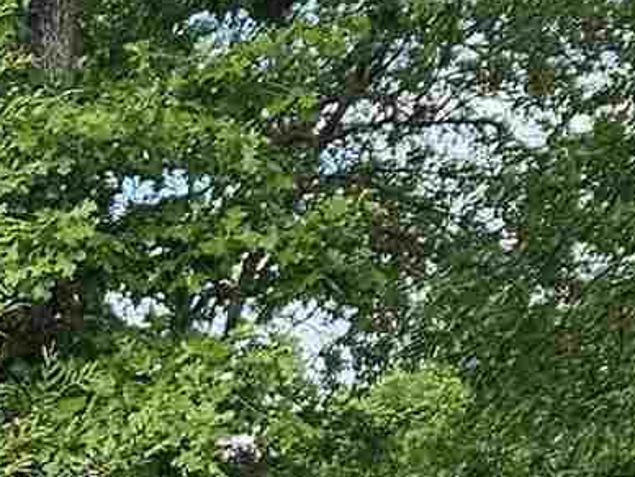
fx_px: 3339
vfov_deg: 7.8
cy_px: 908
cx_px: -257
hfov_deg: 10.6
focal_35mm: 182
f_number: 1.8
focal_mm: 5.4
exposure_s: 1/509
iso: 25
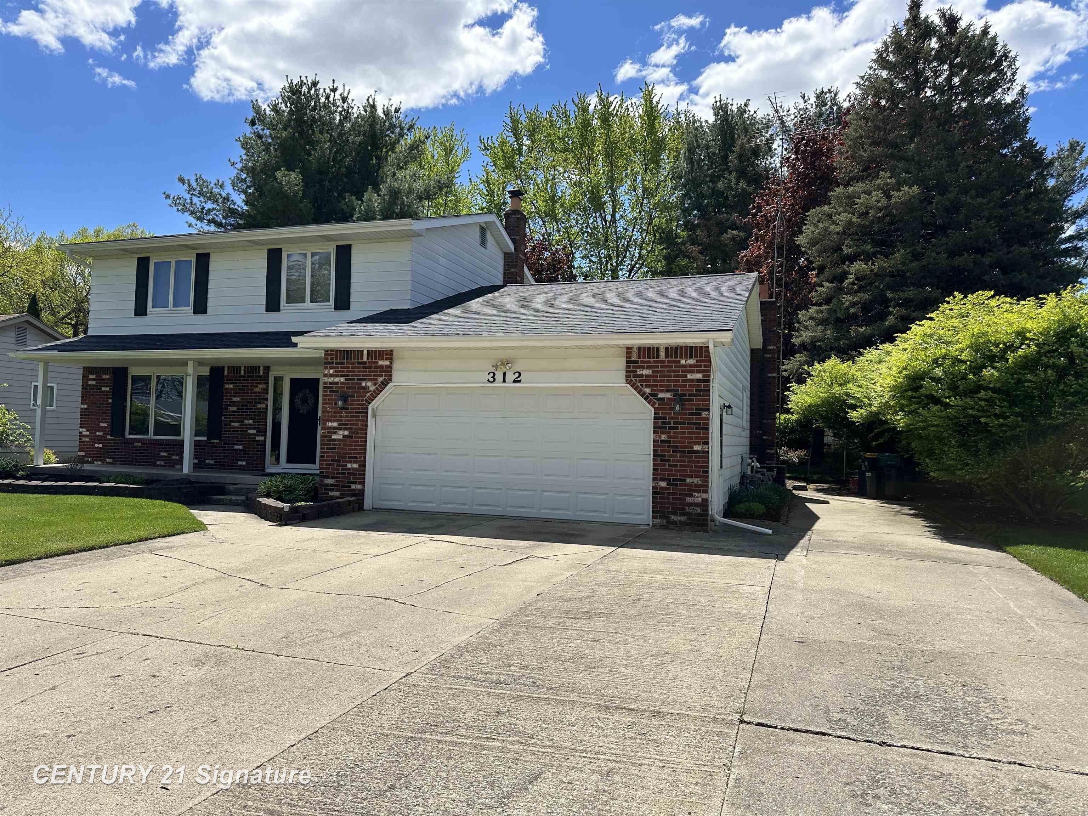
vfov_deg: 56.8
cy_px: 408
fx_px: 754
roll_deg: -1.0
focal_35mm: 24
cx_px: 544
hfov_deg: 71.6
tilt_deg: +3.8
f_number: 1.78
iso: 80
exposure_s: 1/4762
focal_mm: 6.86
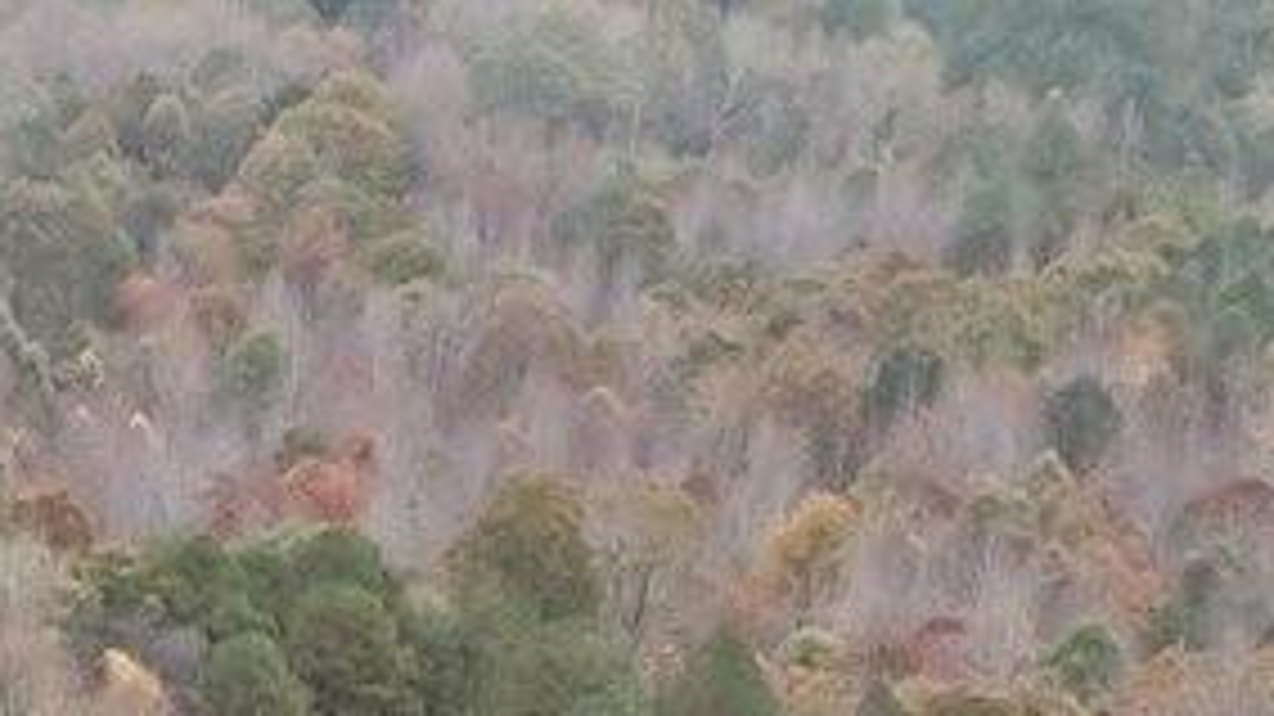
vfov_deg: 5.8
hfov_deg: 10.4
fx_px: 6383
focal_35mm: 189
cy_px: 2438
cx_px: -1301
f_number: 2.8
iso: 120
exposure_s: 1/100
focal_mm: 12.29
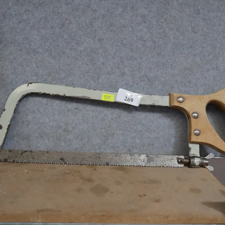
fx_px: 331
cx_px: 133
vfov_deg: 37.6
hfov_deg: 37.4
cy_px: 113
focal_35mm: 45
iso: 500
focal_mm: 19
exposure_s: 1/60
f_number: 4.1
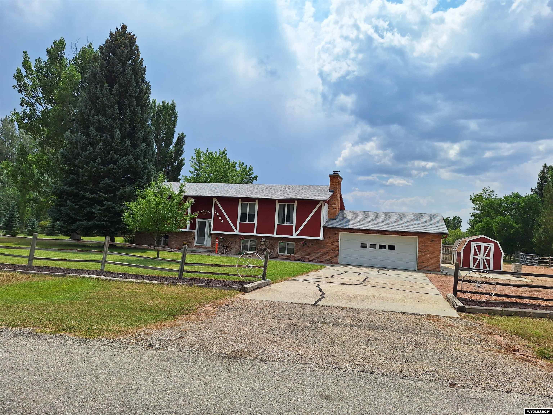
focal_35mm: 23
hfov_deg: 73.9
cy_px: 208
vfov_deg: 58.9
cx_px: 276
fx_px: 367
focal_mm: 5.54
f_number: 1.8
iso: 40
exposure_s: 1/7143
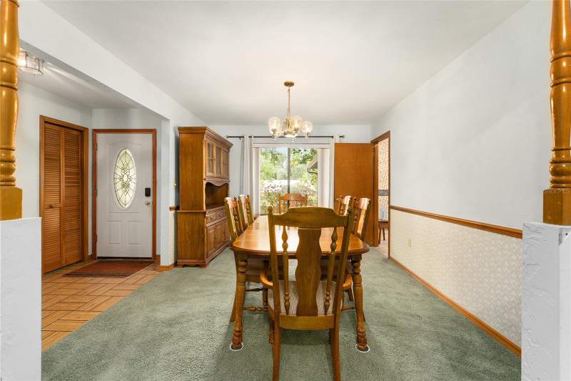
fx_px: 222
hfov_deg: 104.3
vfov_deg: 81.2
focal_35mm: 14
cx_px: 286
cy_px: 190
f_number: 7.1
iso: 2000
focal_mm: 14
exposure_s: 1/30
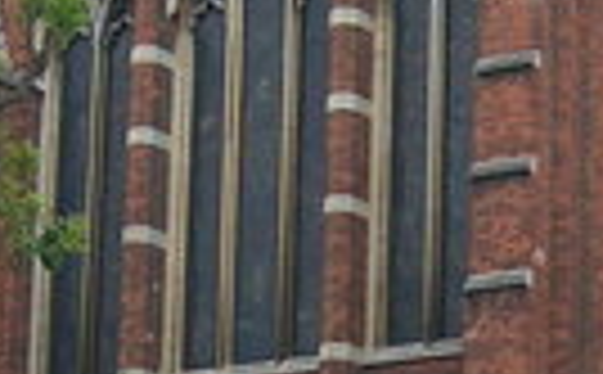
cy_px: 446
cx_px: 477
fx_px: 3164
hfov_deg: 10.9
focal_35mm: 193
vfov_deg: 6.7
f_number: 2.8
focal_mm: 7.8
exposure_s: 1/263
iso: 50
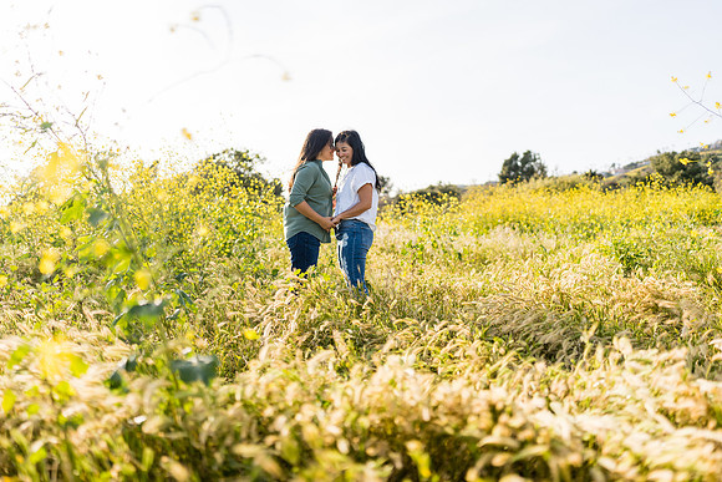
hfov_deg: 54.4
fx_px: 702
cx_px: 361
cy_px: 241
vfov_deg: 37.9
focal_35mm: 35
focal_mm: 35
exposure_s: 1/3200
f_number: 1.4
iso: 100
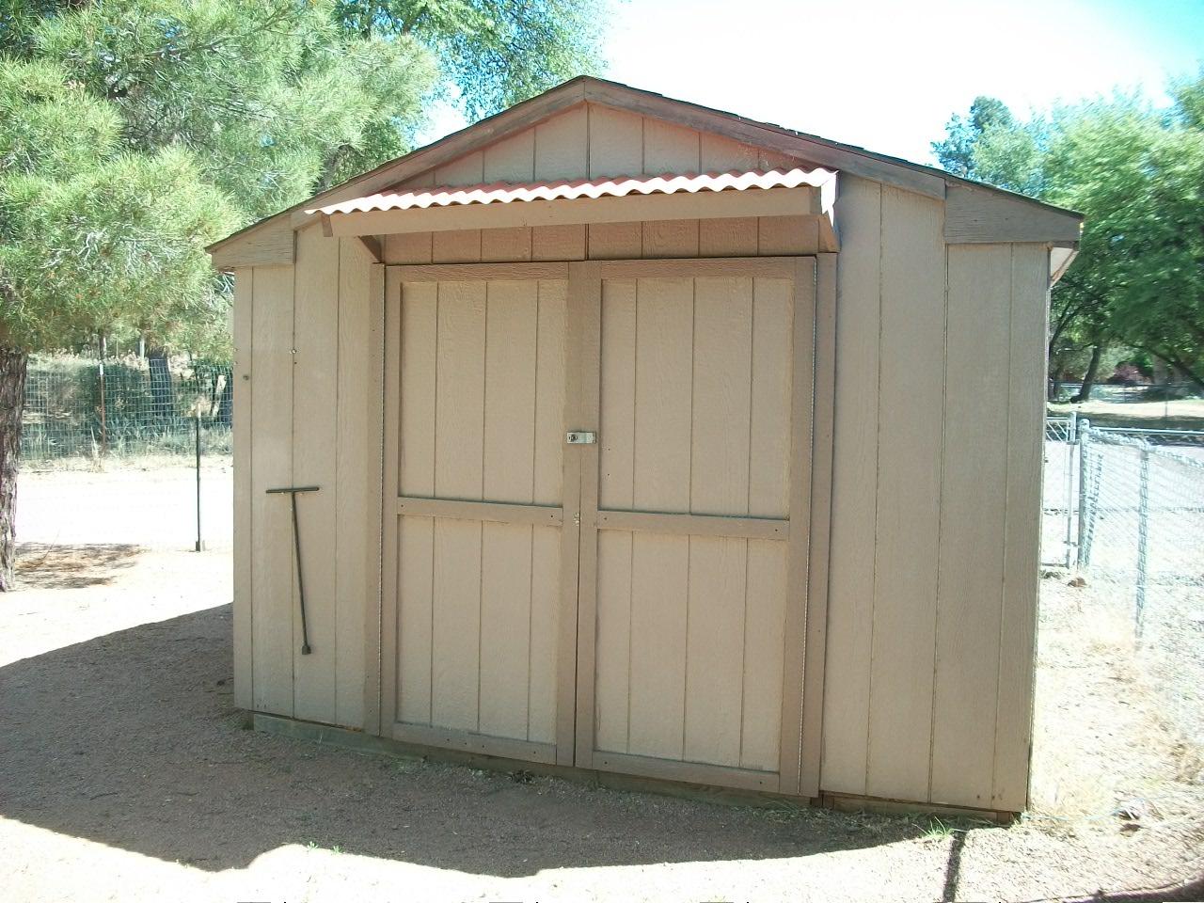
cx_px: 602
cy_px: 452
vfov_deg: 44.2
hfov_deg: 56.8
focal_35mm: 32
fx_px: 1113
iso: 80
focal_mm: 5.7
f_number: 2.9
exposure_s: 1/250
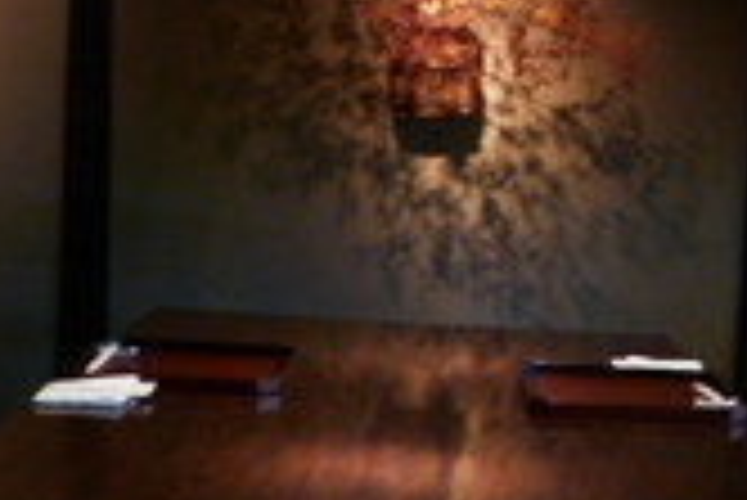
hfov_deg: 28.7
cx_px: 486
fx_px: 1454
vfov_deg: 19.5
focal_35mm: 70
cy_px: 270
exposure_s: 1/4
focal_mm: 4.5
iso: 80
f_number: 2.8
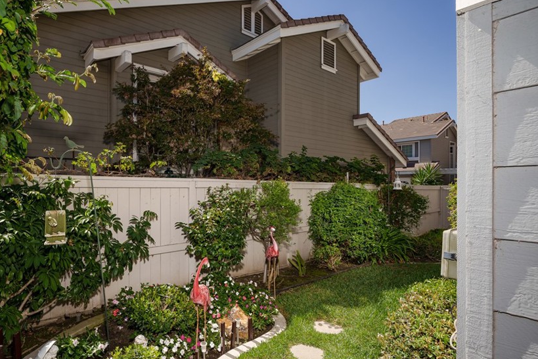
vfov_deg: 61.9
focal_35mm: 20
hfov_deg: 82.7
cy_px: 186
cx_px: 208
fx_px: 299
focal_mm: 16
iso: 100
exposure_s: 1/160
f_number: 11
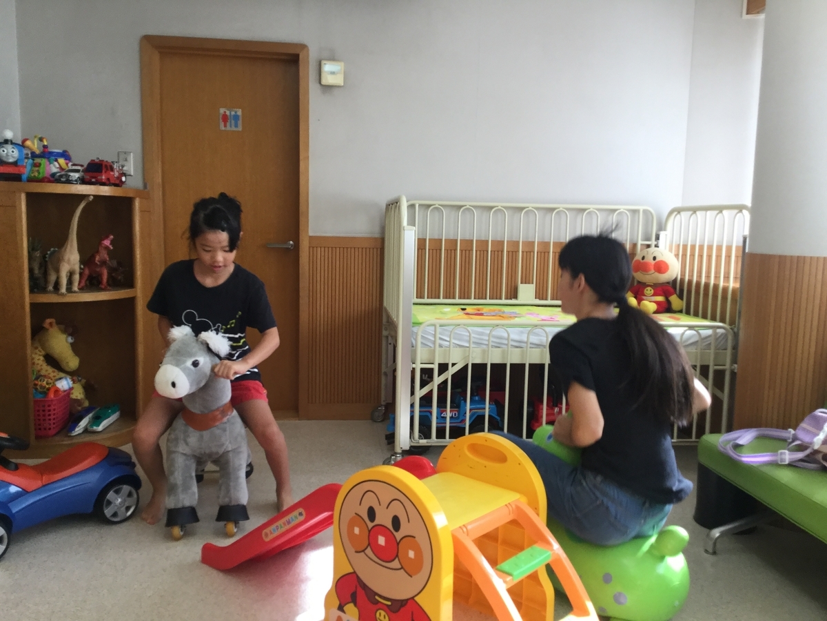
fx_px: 741
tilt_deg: -9.0
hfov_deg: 58.4
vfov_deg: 45.4
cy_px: 310
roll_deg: -0.4
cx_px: 414
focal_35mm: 31
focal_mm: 3.3
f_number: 2.4
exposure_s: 1/40
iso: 32
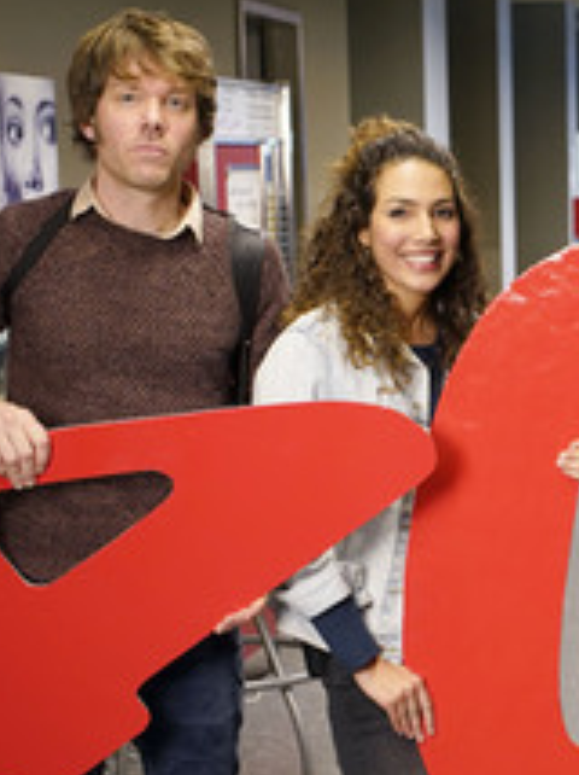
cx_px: 555
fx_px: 1810
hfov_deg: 17.8
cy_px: 435
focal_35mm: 81
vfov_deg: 24.1
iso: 1600
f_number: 4
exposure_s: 1/60
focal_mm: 40
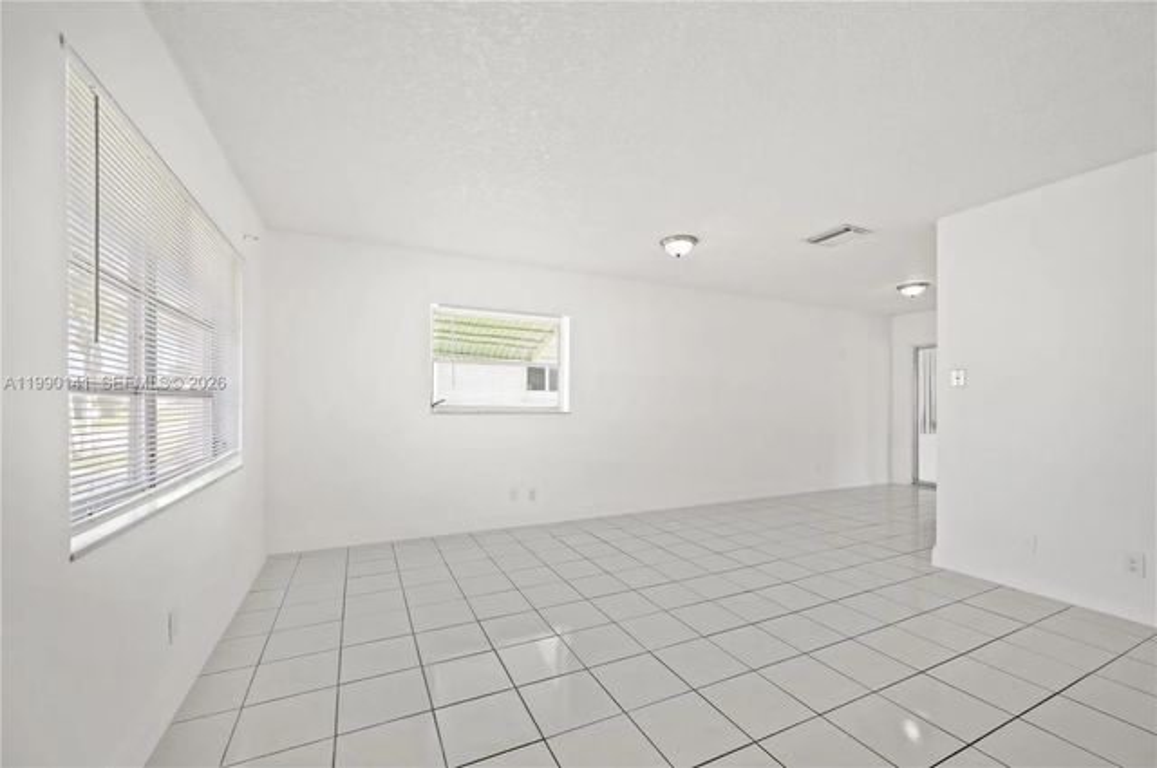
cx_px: 578
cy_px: 384
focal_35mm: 14
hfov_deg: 104.3
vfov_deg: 81.1
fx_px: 449
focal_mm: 14
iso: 200
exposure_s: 1/60
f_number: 4
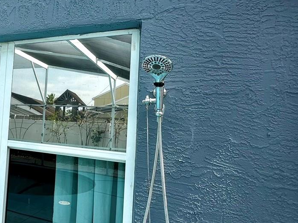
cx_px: 21
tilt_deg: +4.0
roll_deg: -2.0
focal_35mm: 32
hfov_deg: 49.5
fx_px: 275
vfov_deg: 44.2
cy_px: 108
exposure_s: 1/861
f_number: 2.2
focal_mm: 2.22
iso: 40
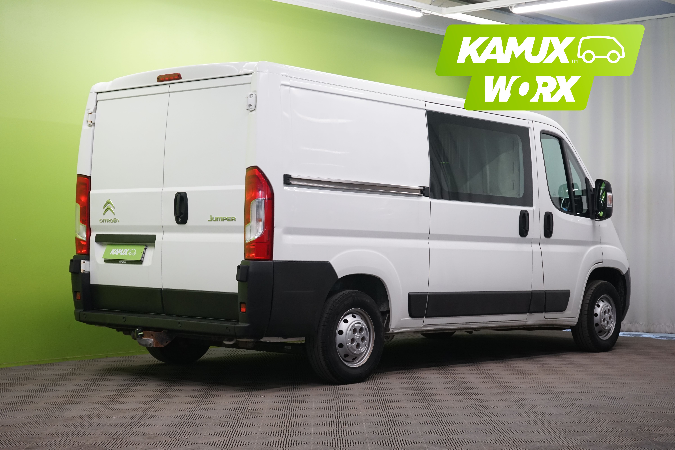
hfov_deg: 33.4
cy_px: 225
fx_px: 1125
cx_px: 338
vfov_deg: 22.6
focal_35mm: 60
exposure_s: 1/25
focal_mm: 60
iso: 1250
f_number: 7.1
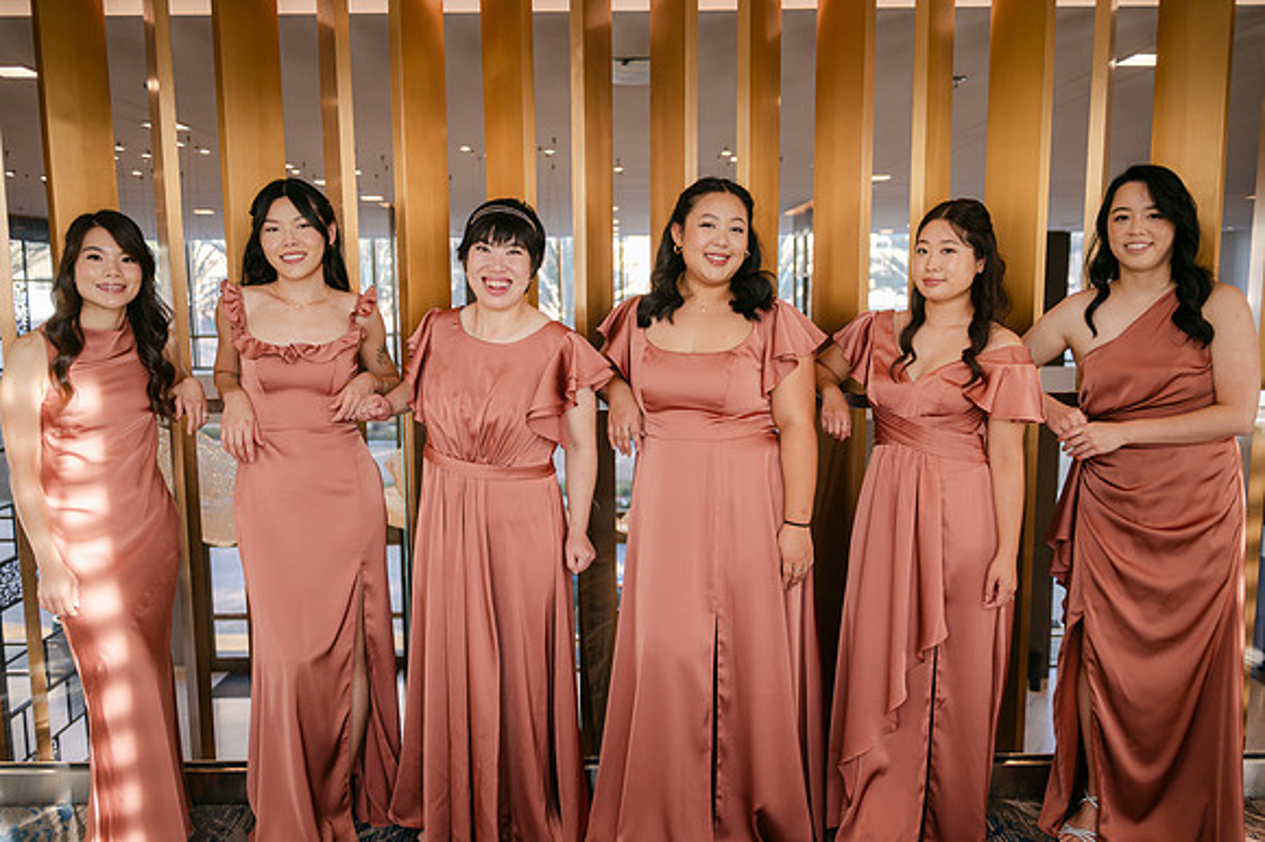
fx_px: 983
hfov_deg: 65.5
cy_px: 421
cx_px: 632
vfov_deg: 46.4
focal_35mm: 28
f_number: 2.8
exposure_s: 1/250
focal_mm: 28
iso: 280
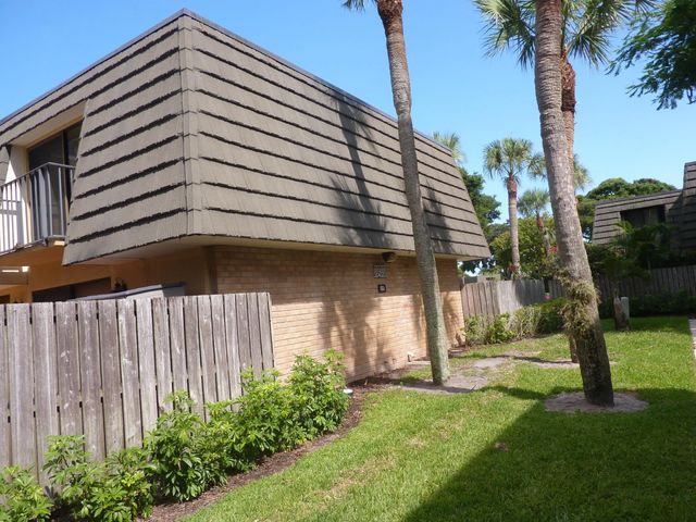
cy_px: 261
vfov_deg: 54.9
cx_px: 348
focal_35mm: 25
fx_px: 503
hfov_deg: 69.4
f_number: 4
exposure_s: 1/250
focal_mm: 4.1
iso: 80
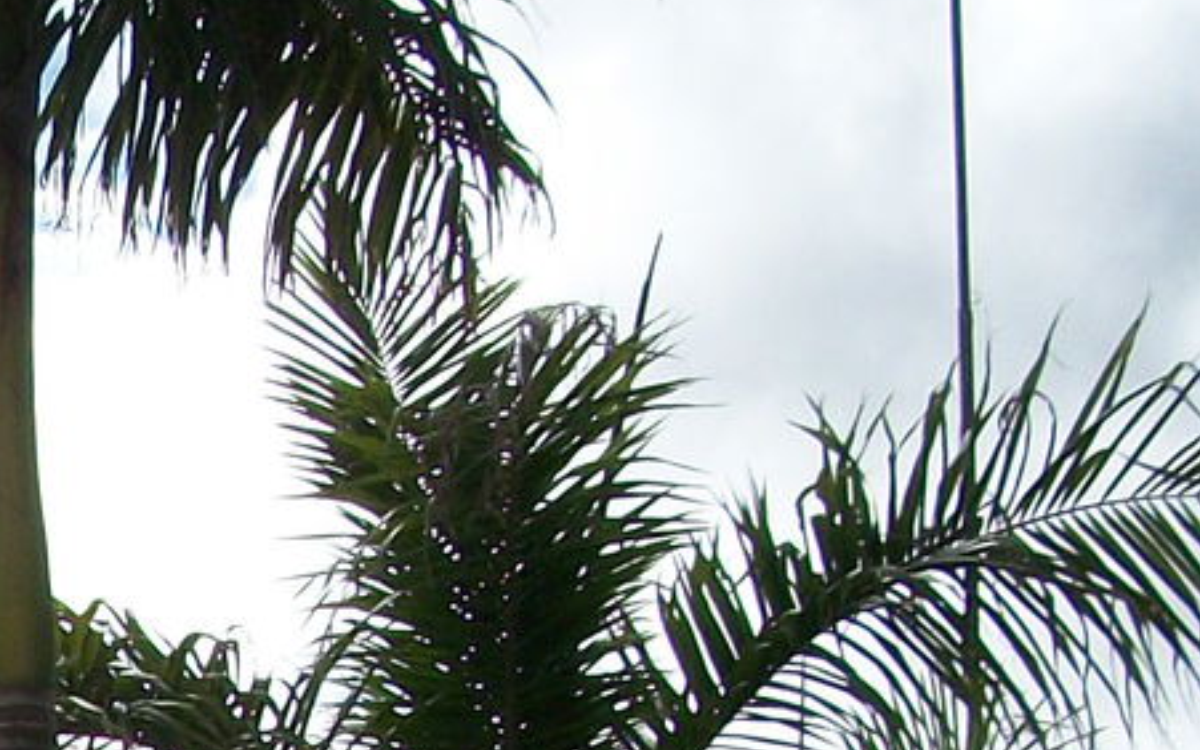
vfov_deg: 7.9
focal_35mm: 158
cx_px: -604
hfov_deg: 12.6
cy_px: 1574
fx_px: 5168
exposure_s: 1/640
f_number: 5.6
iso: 80
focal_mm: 6.3
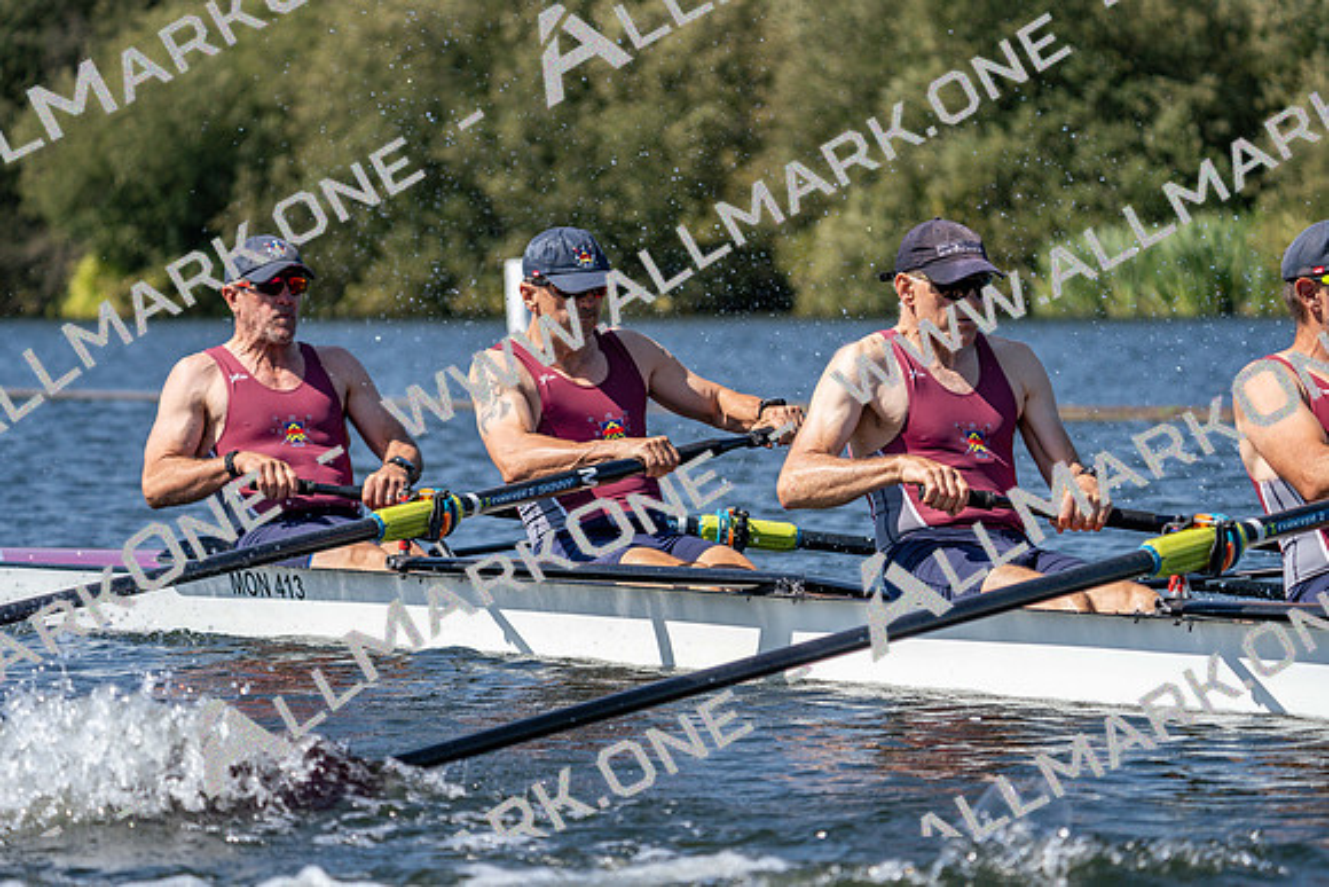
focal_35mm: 200
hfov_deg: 10.3
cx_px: 664
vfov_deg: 6.9
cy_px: 444
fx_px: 7385
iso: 250
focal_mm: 200
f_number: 5.6
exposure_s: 1/2000
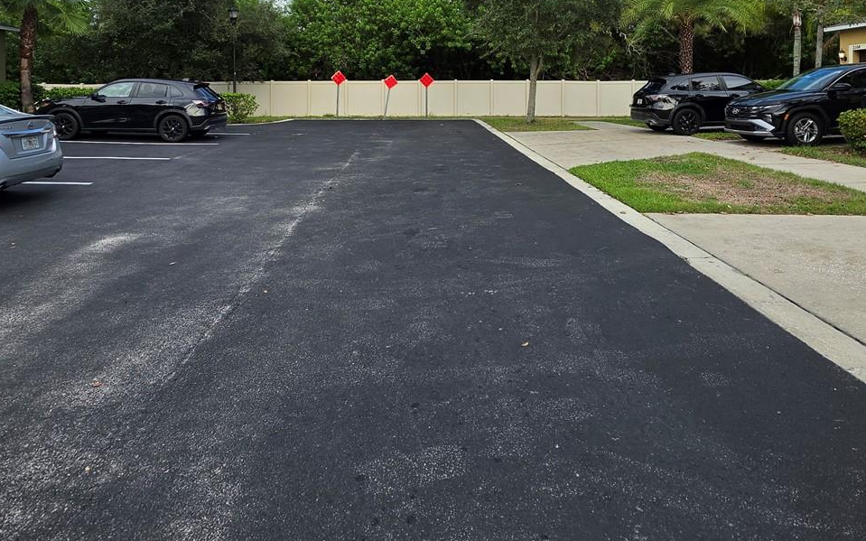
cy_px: 98
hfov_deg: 77.2
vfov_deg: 49.5
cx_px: 442
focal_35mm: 23
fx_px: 543
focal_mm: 2.2
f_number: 1.9
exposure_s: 1/809
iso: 32
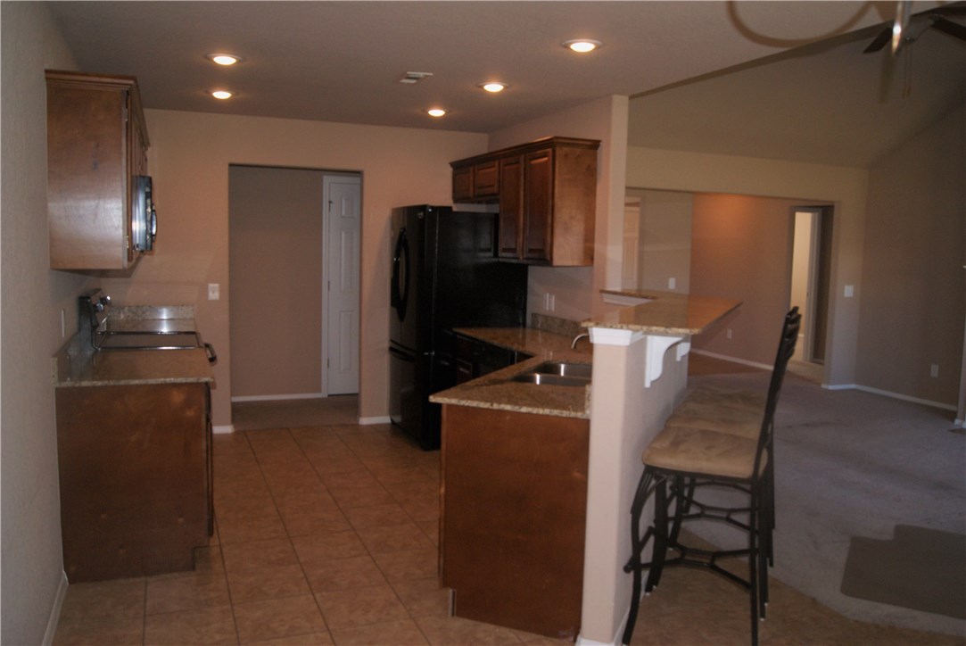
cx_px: 483
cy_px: 323
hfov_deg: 67.3
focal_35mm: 27
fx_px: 725
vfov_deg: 48.0
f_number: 5.6
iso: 400
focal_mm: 18
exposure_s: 1/60
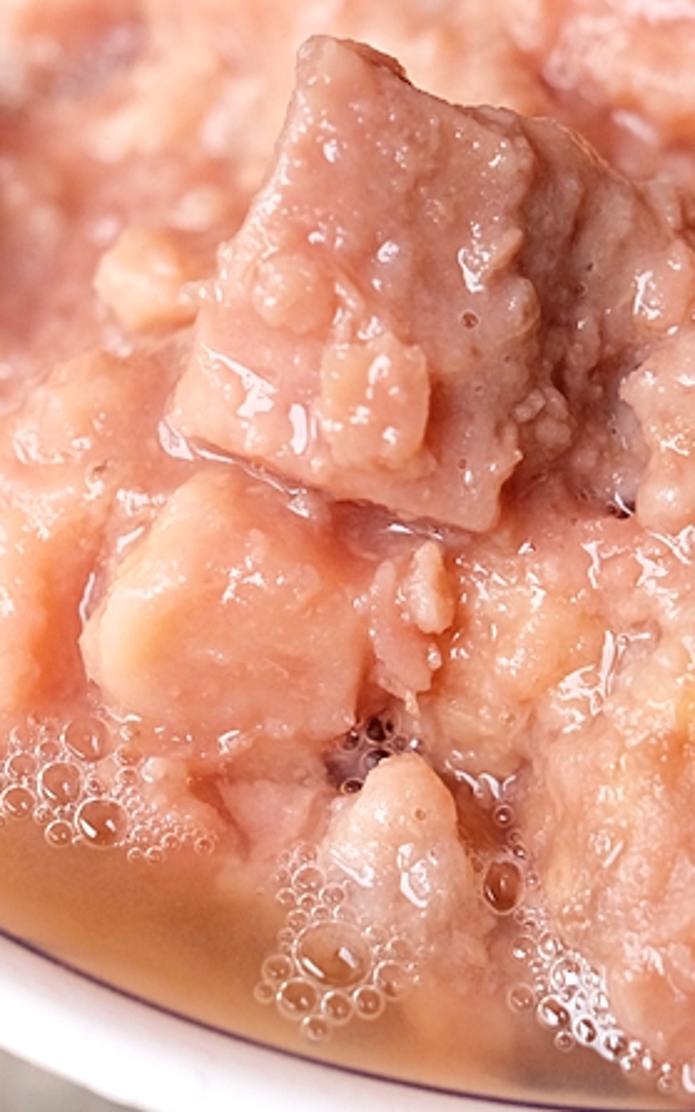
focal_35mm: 72
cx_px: 481
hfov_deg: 18.0
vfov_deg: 28.6
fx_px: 2181
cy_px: 484
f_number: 2.8
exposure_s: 1/1000
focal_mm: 23
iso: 640
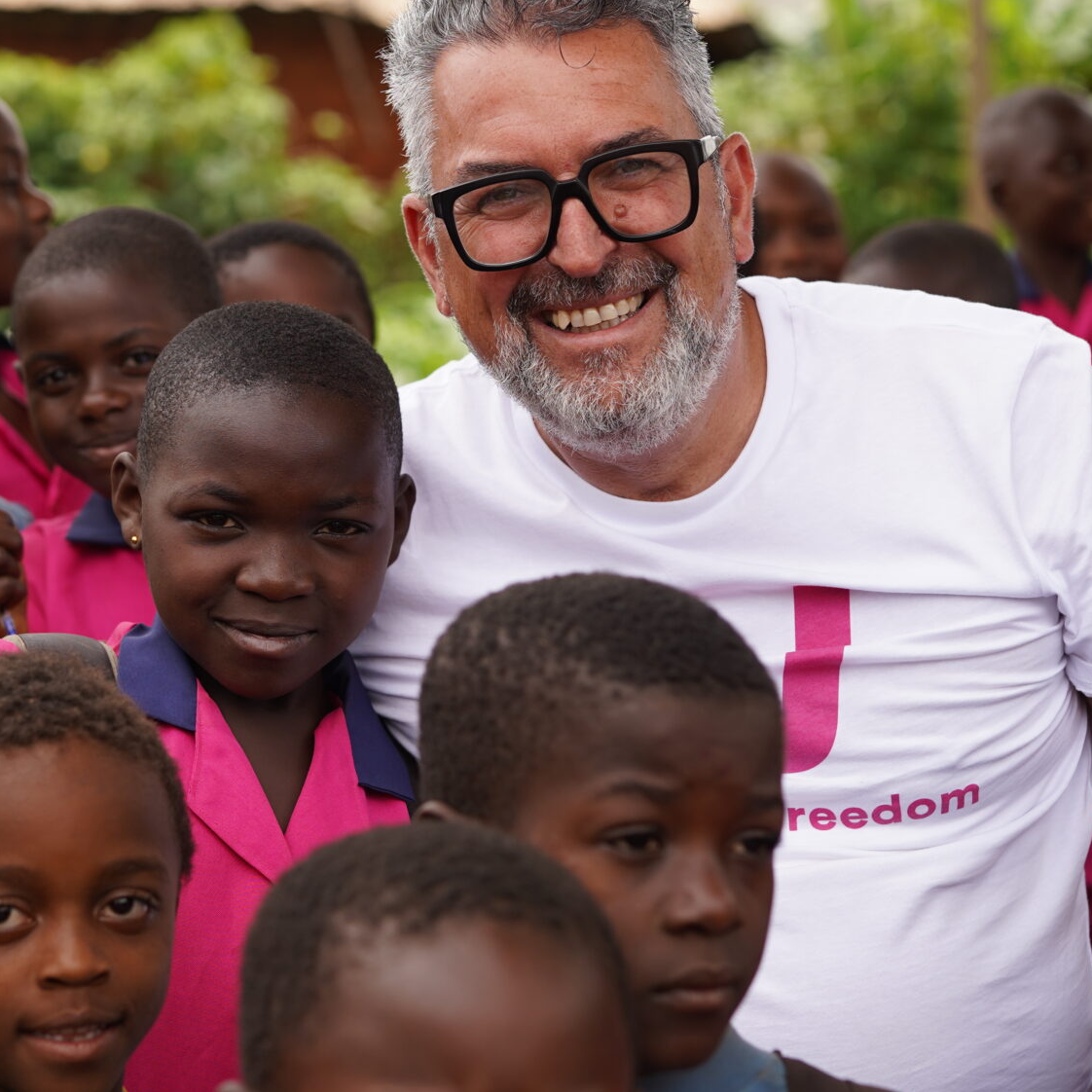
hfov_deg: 17.9
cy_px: 486
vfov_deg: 17.9
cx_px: 323
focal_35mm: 97
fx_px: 3462
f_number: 2.8
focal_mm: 50
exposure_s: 1/800
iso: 100
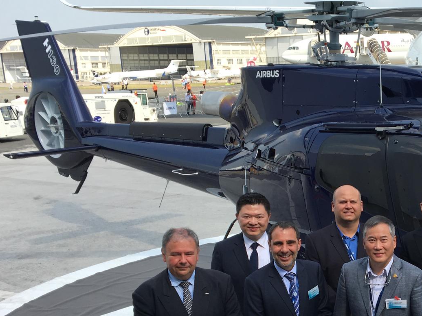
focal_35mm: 56
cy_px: 237
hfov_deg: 32.9
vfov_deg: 25.8
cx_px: 366
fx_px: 683
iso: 25
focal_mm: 4.15
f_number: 2.2
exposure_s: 1/874
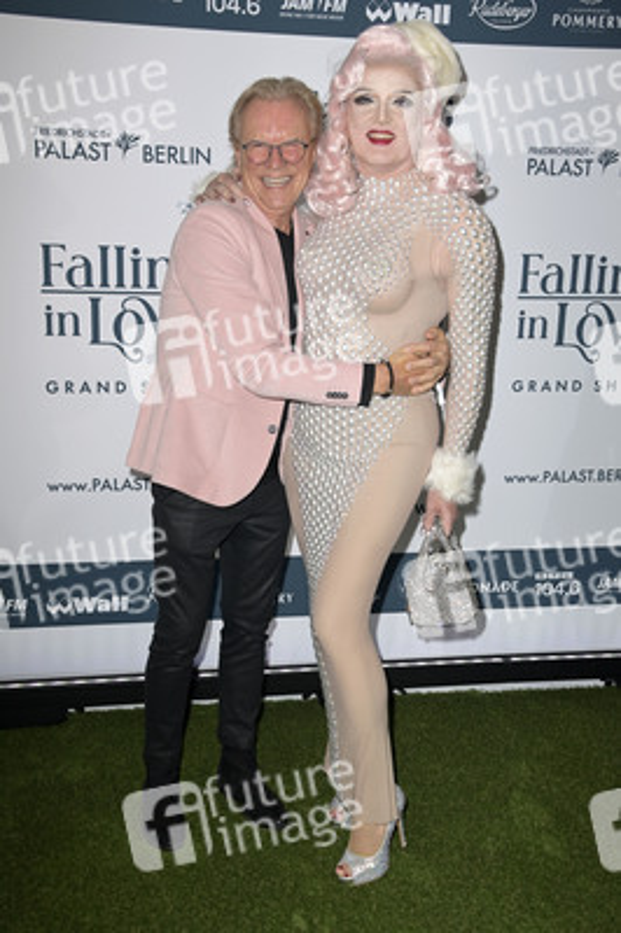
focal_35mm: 42
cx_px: 310
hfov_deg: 31.8
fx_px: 1089
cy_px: 466
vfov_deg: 46.4
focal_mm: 42
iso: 640
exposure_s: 1/250
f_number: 5.6
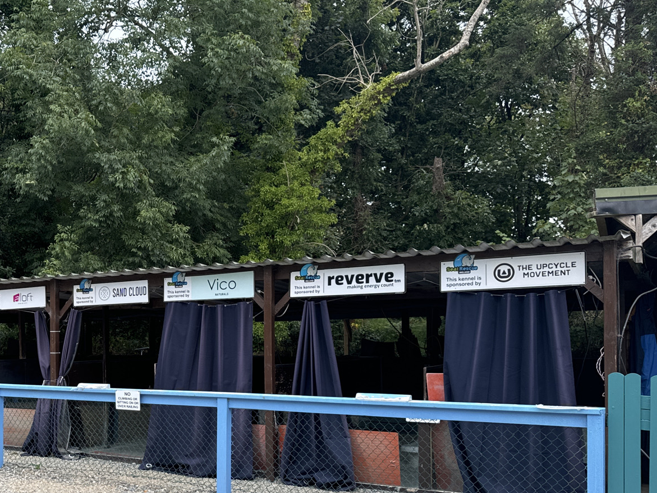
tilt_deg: -0.2
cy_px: 340
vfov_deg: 34.7
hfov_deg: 43.4
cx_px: 119
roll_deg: +1.3
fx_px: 778
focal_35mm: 41
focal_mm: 6.76
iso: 80
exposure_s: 1/481
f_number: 1.78
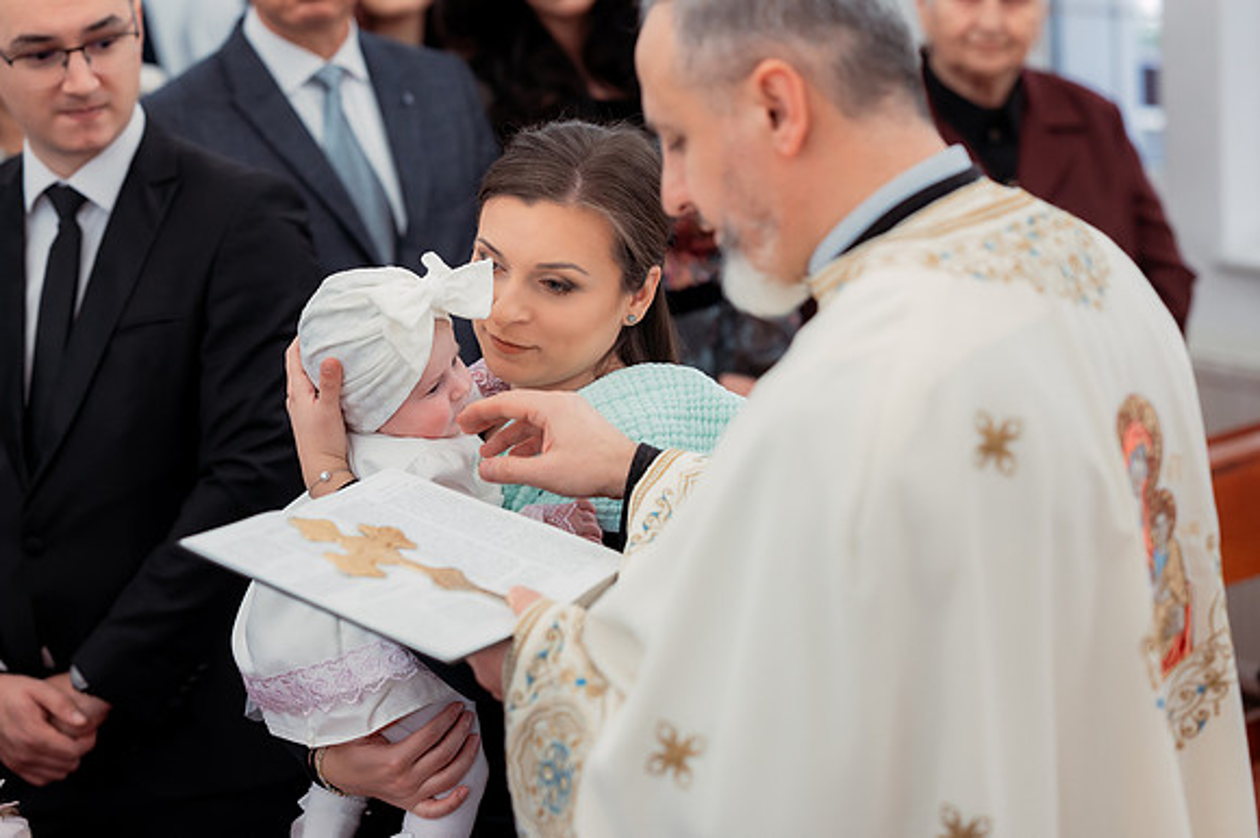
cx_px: 630
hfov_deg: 23.9
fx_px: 2973
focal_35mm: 85
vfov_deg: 16.1
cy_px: 419
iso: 1600
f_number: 2.8
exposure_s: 1/250
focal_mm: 85
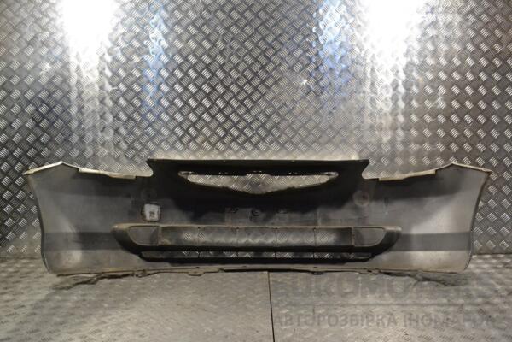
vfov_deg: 36.9
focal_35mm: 36
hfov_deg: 53.1
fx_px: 512
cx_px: 256
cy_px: 171
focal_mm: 24
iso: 3200
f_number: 9
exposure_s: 1/320
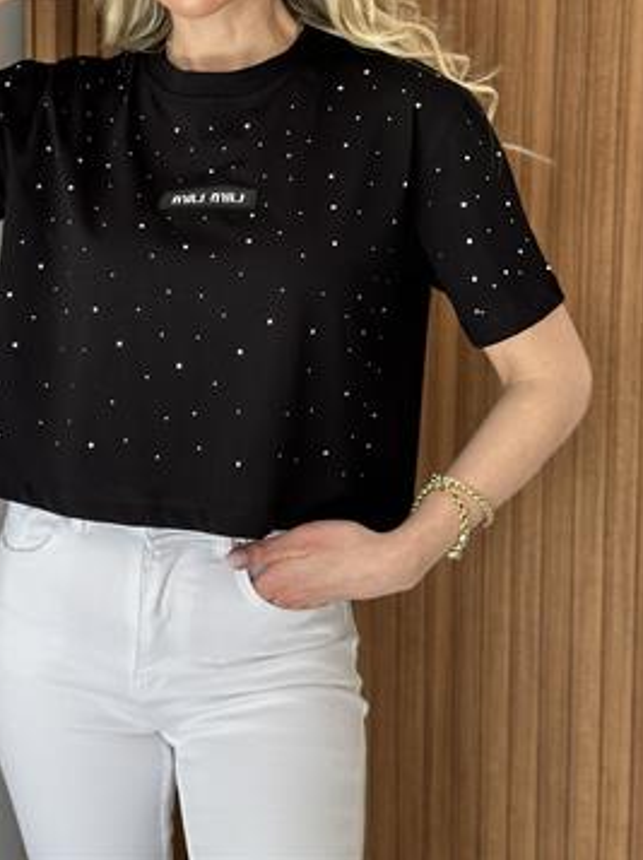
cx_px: 197
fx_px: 1737
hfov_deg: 20.9
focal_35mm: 70
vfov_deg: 27.5
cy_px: 236
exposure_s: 1/248
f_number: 1.78
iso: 80
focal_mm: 6.86
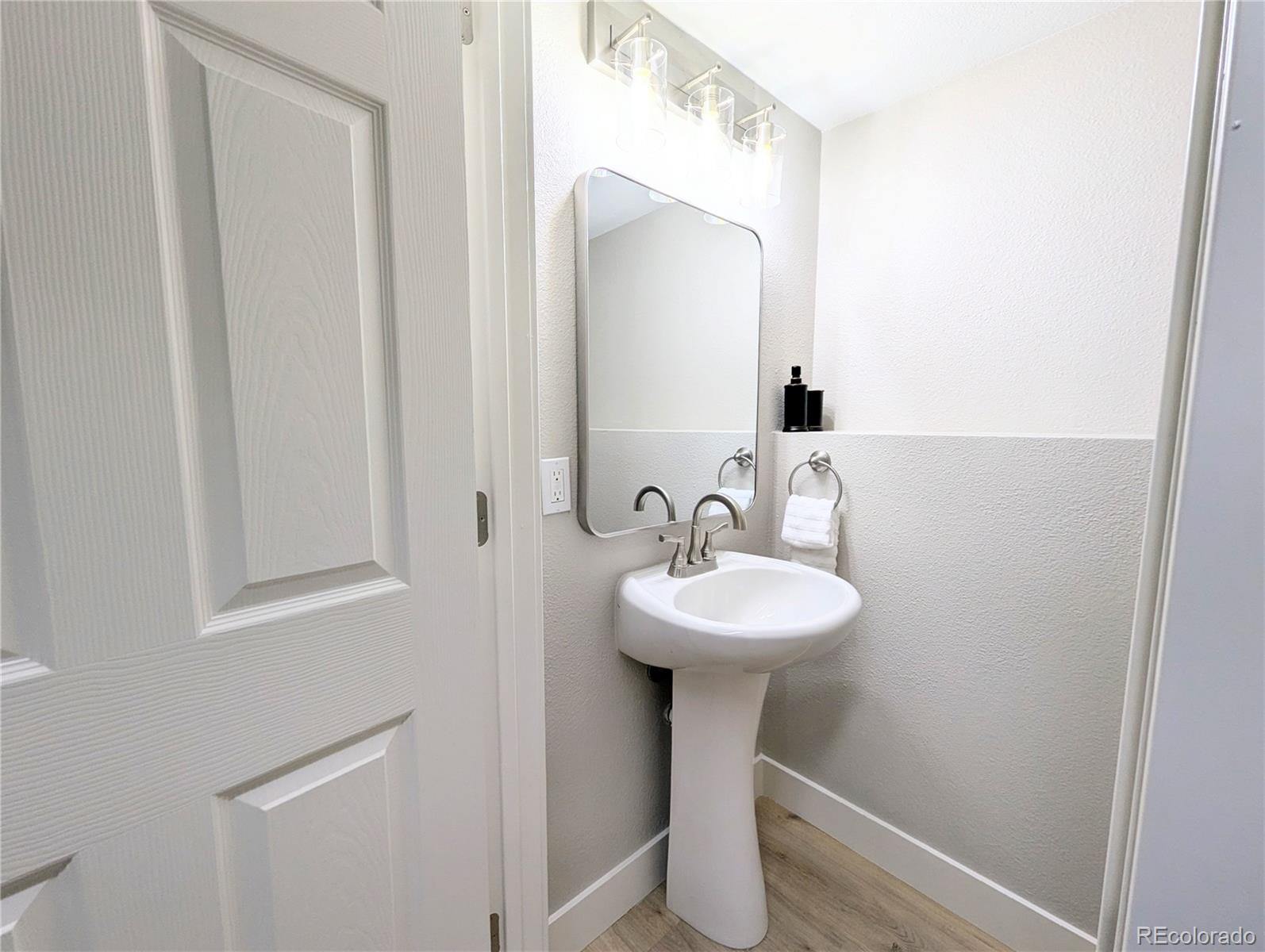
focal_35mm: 13
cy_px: 476
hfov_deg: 106.1
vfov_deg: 90.1
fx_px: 476
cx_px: 632
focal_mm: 1.95
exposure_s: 1/194
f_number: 2.2
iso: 47
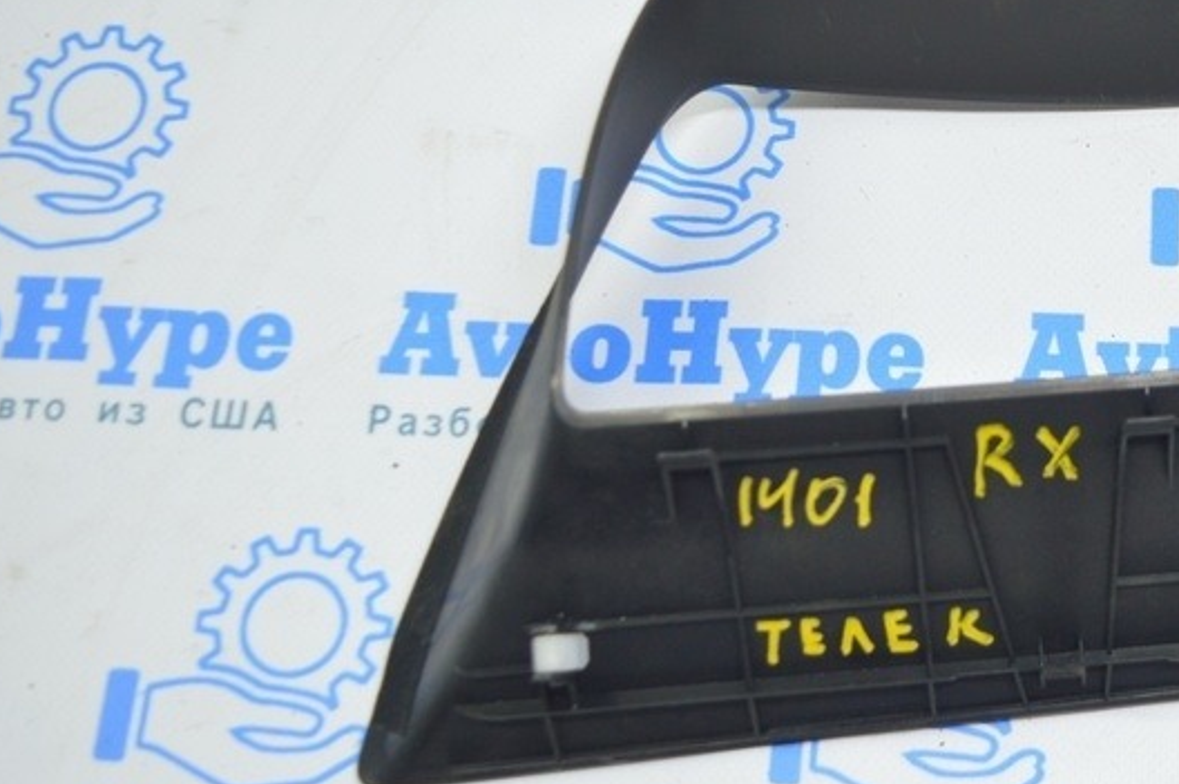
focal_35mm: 64
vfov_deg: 21.1
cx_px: 1074
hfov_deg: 30.0
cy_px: 265
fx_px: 2094
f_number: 3.8
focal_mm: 22
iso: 400
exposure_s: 1/40
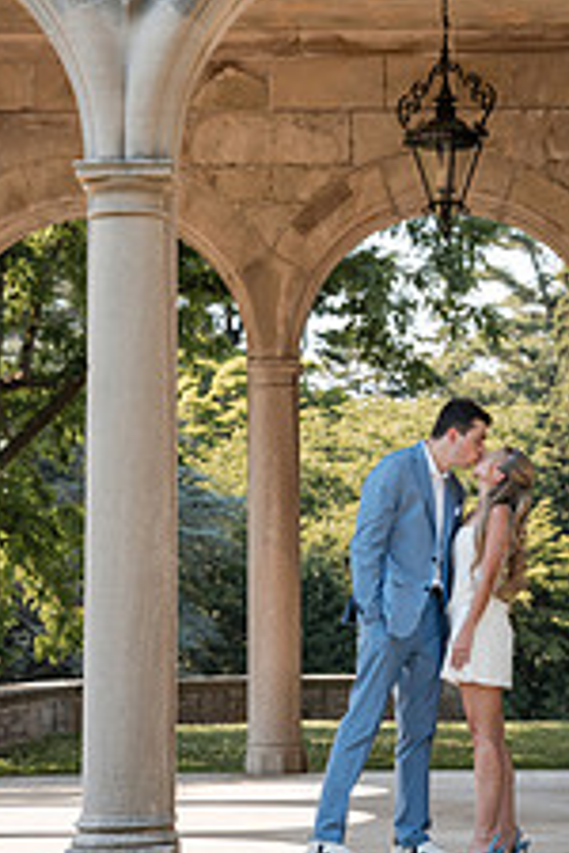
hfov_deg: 11.6
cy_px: 220
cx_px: 421
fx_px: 2797
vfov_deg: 17.3
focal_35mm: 118
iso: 100
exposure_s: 1/250
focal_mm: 59
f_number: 4
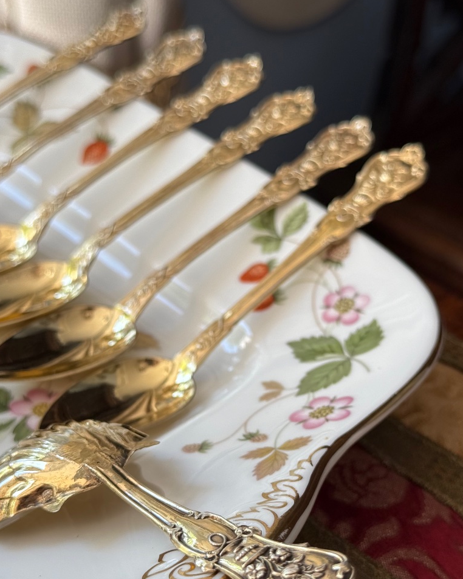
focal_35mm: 59
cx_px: 238
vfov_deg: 31.8
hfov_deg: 25.8
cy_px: 359
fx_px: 1011
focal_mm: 6.76
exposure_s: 1/236
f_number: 1.78
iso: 100
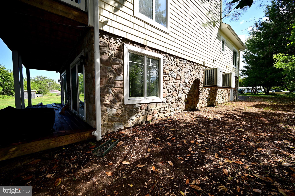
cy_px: 98
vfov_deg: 81.1
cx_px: 148
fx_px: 115
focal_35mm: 14
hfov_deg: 104.3
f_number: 4
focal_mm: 14
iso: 100
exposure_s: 1/500
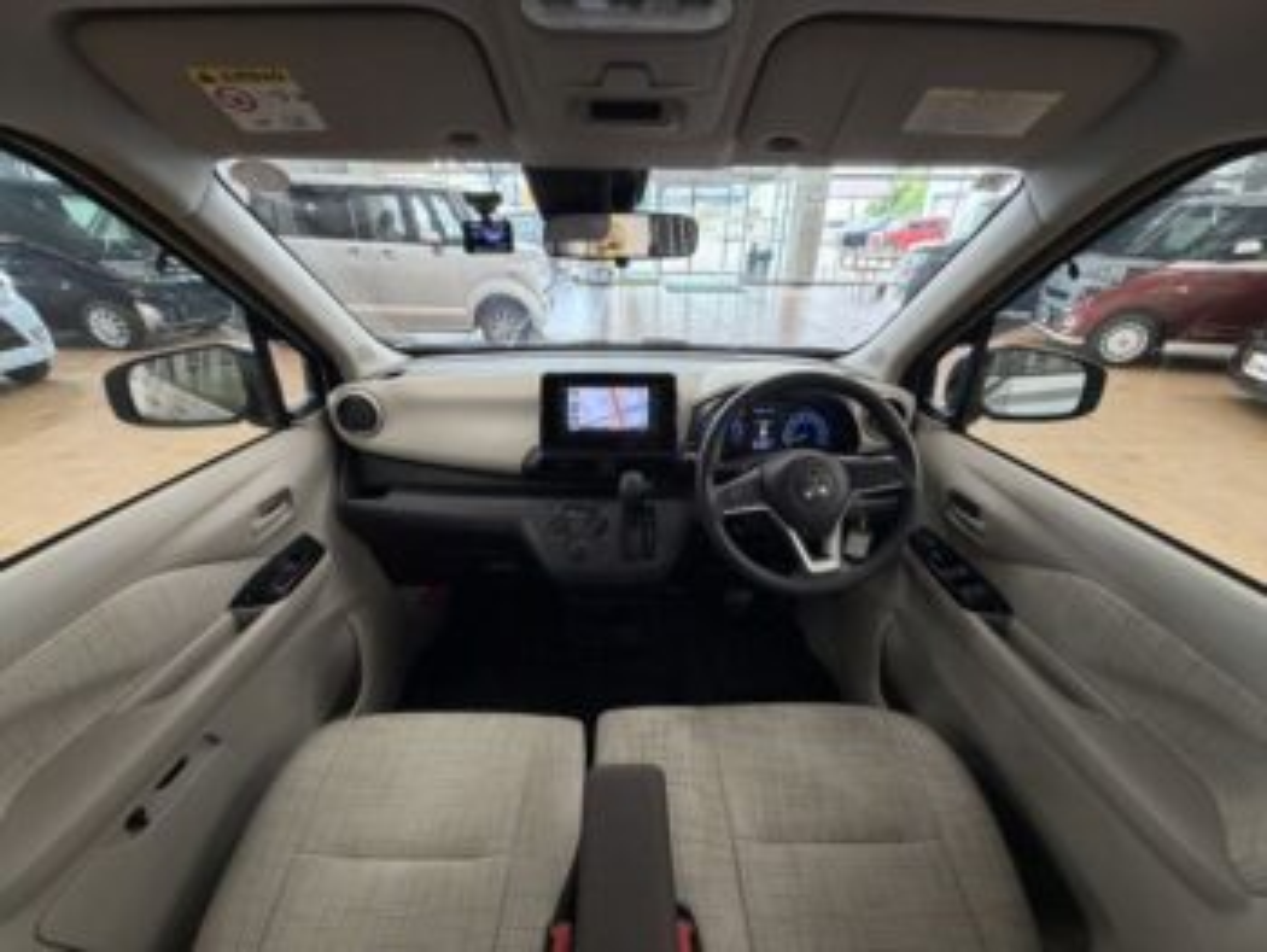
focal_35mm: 14
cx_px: 634
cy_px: 476
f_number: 2.2
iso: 320
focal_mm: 2.22
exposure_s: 1/100
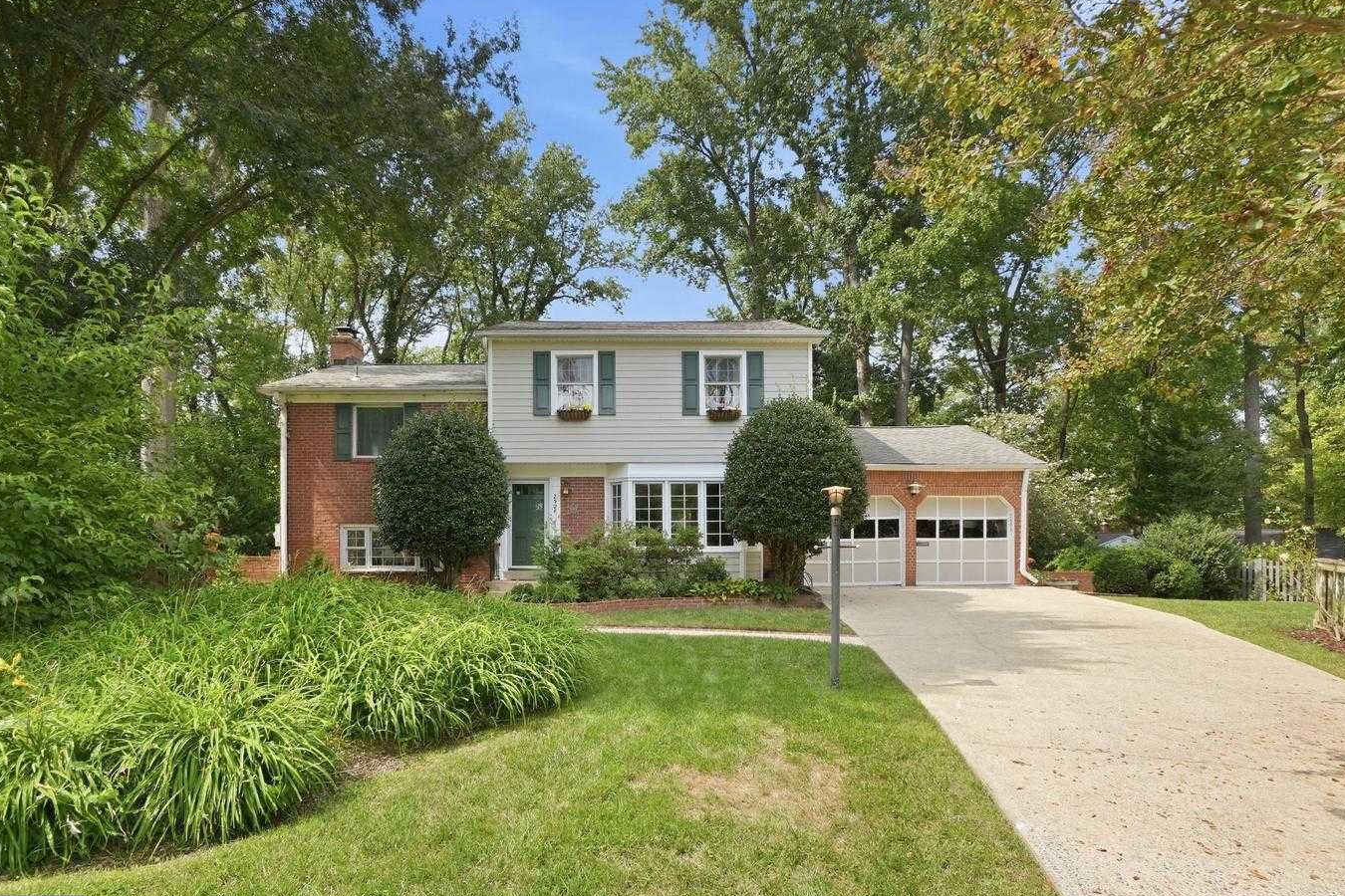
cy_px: 469
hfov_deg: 96.7
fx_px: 598
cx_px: 648
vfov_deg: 73.7
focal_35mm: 16
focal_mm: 10
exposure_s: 1/320
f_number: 7.1
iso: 200
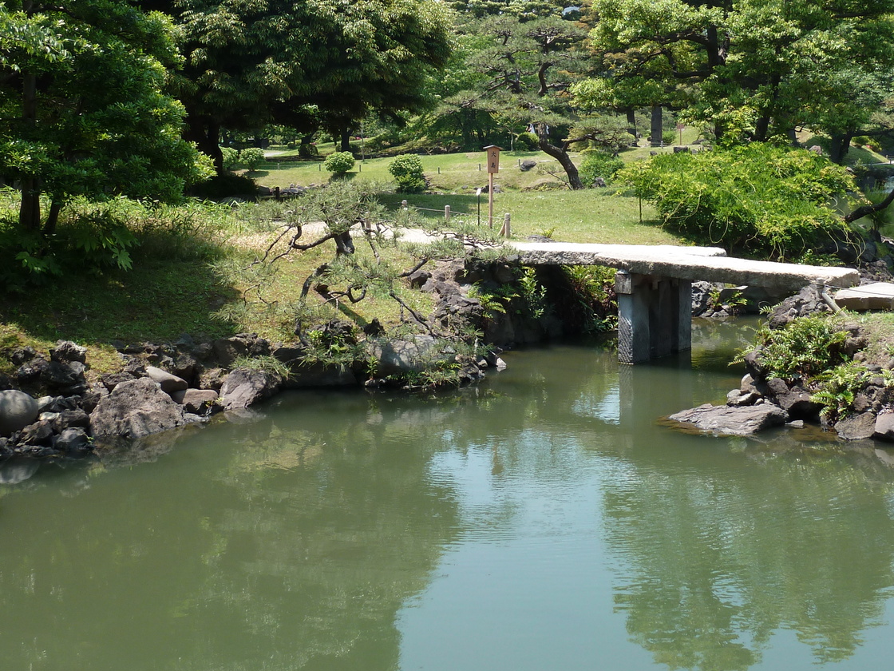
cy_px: 195
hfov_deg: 38.2
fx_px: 1291
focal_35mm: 50
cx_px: 473
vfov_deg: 28.8
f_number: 4
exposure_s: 1/250
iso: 80
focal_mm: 5.7
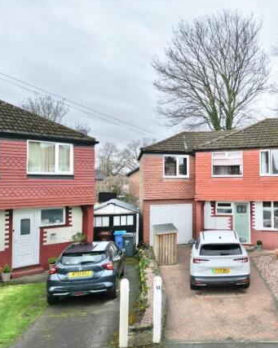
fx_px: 329
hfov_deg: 43.0
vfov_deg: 55.7
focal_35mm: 32
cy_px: 173
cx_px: 234
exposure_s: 1/725
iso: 120
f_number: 1.7
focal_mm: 6.72
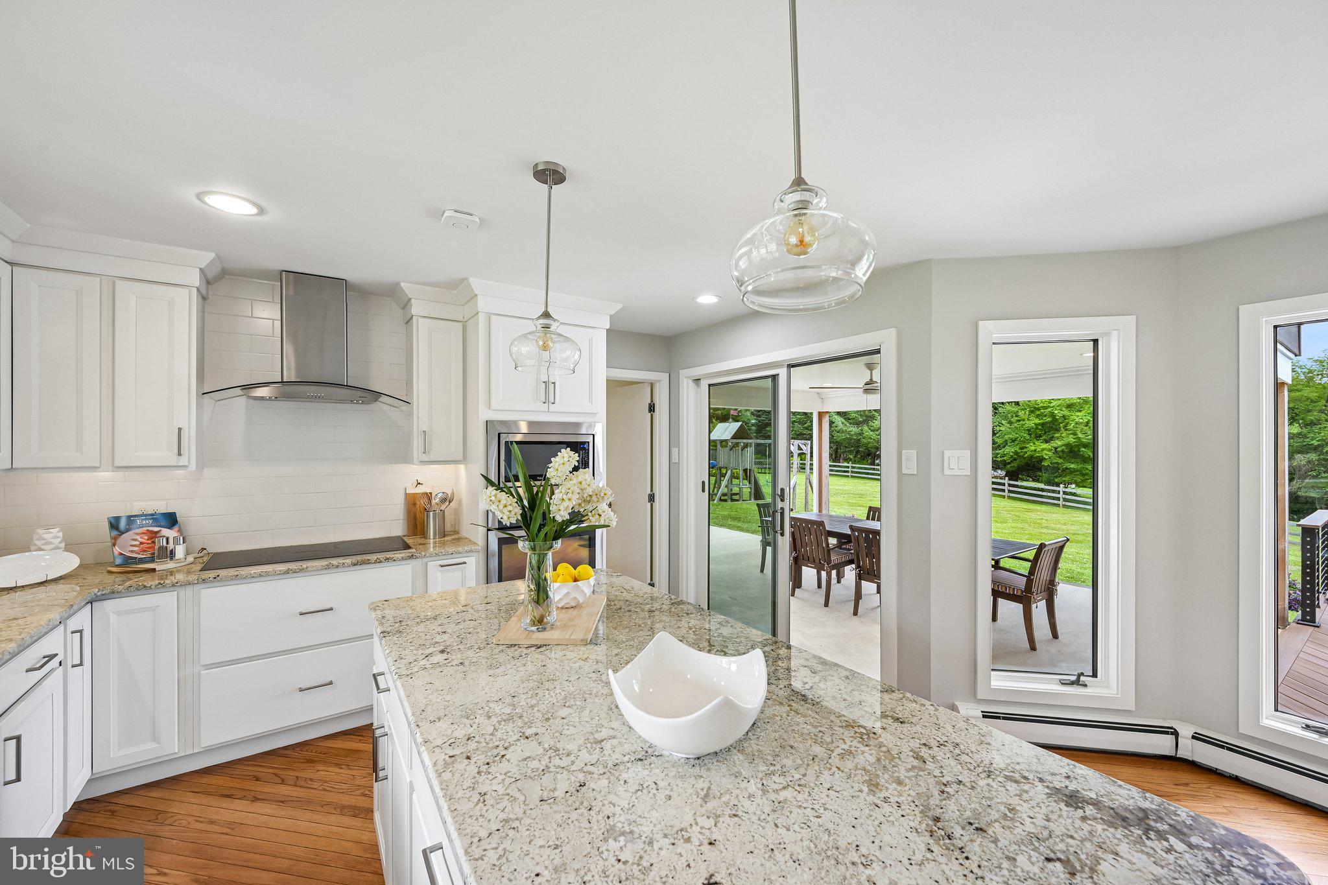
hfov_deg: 104.3
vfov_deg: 81.2
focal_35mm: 14
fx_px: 516
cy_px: 442
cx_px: 664
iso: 220
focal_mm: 14
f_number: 8
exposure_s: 1/15
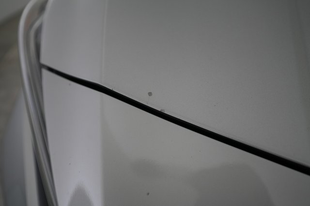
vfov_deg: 46.4
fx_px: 241
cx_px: 155
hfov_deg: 65.5
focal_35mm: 28
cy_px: 103
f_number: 4
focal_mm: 28
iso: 640
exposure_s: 1/60
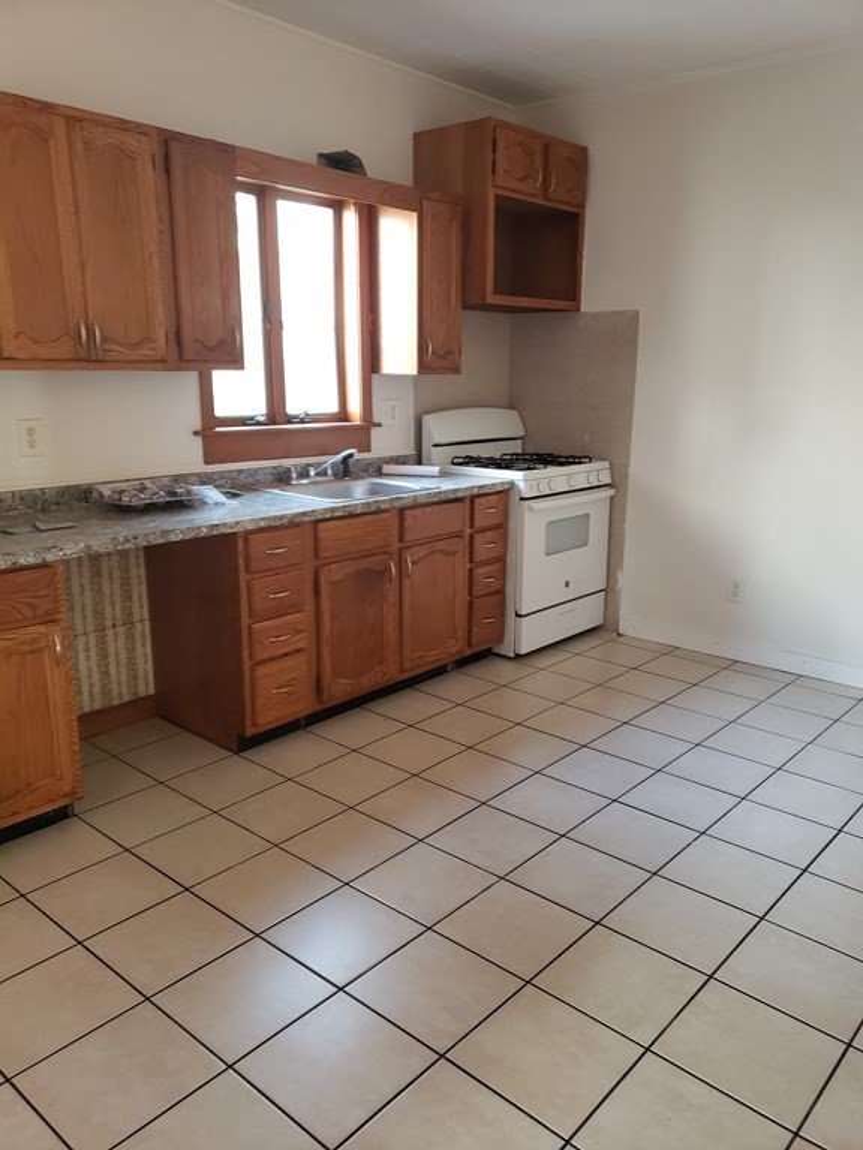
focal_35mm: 26
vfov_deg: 67.3
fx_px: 864
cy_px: 575
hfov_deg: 53.1
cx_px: 432
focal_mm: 4.3
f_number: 1.5
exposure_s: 1/24
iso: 250
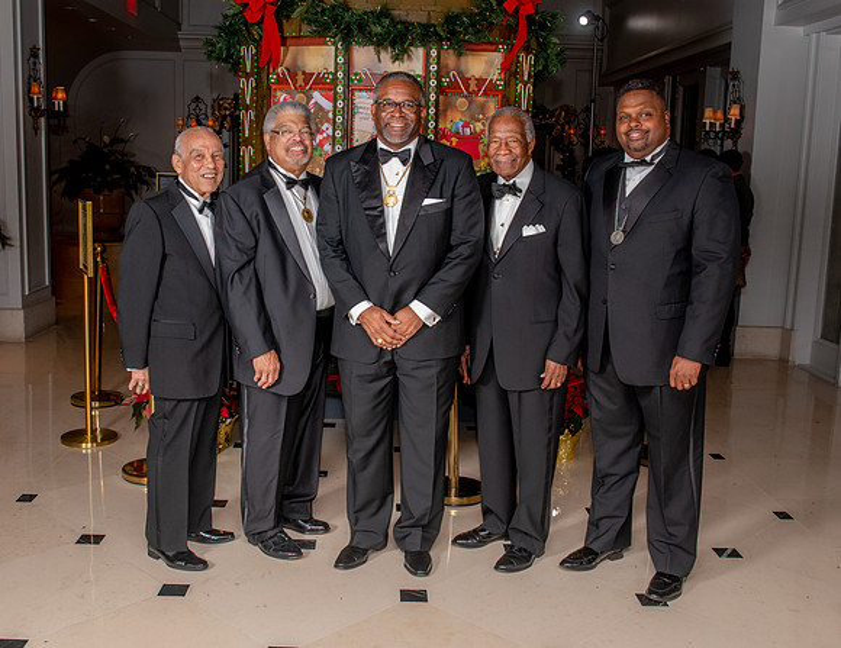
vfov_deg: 38.4
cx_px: 379
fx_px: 931
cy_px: 317
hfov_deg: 48.6
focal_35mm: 38
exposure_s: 1/100
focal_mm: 28
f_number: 6.3
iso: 400
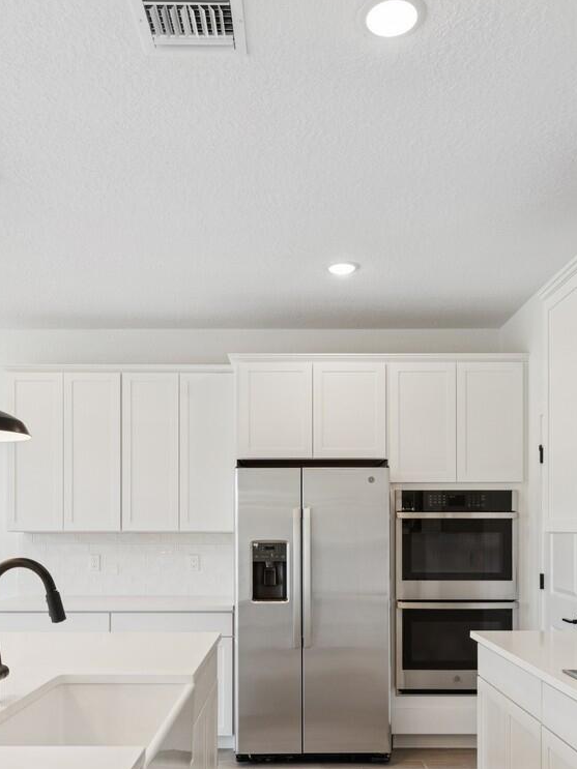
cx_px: 206
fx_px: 645
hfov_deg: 47.6
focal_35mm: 29
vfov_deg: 60.4
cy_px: 506
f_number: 8
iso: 160
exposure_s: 1/10
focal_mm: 14
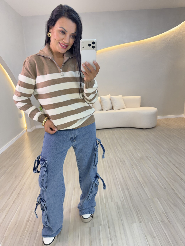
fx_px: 171
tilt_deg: -32.8
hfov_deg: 56.8
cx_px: 92
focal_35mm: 24
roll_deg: +1.9
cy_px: 123
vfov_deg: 71.6
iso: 200
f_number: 1.78
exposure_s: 1/79
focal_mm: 6.76
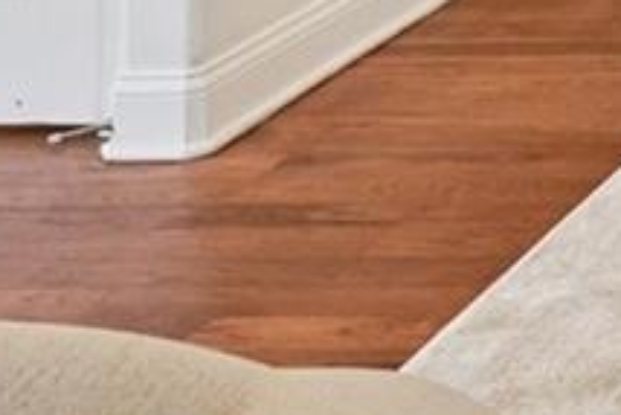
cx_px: 1541
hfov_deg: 13.1
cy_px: -647
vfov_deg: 10.3
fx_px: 1933
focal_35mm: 112
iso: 400
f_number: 10
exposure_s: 1/10
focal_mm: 15
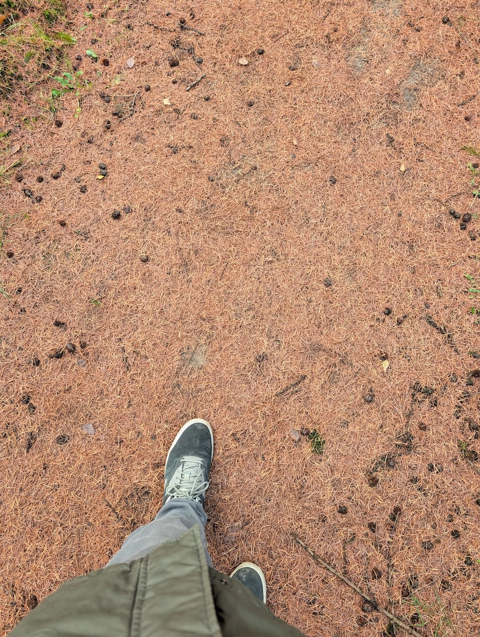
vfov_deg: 71.5
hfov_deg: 56.9
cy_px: 318
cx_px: 240
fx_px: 443
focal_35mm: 24
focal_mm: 6.9
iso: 157
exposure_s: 1/138
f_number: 1.68
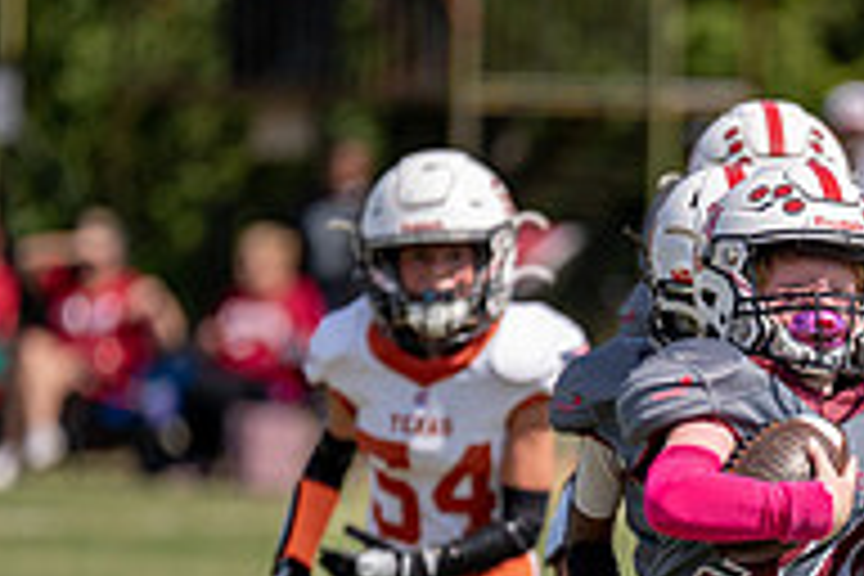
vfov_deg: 2.1
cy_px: 585
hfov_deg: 3.2
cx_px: 896
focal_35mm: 648
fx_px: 15551
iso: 125
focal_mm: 200
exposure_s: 1/2500
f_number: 2.8
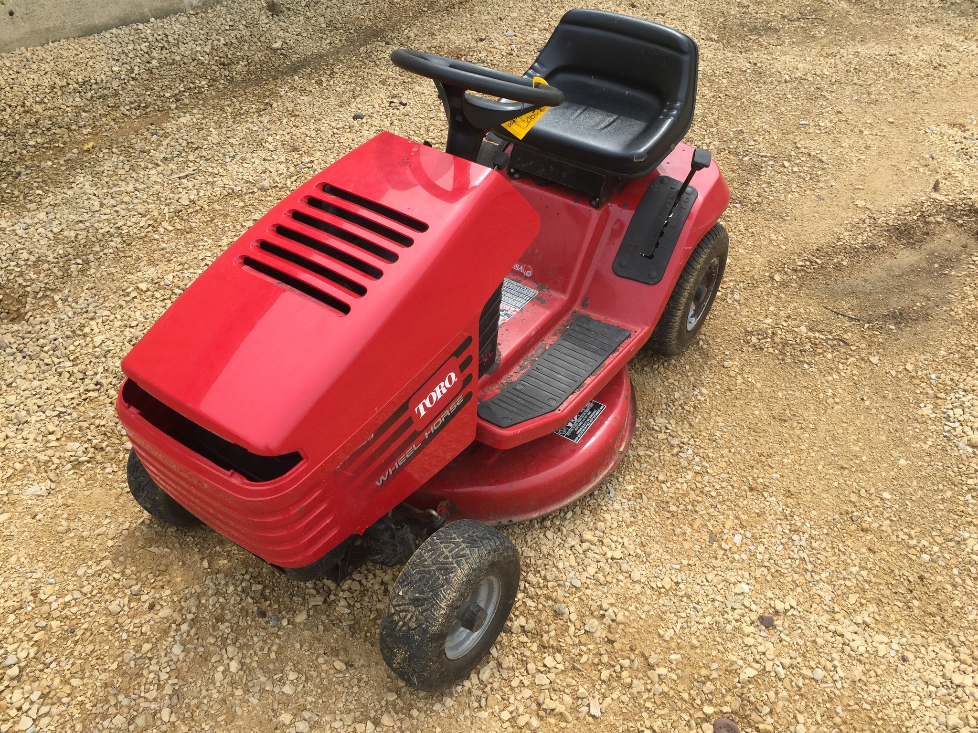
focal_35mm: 29
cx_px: 489
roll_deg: +0.3
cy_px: 366
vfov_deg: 48.2
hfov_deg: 61.7
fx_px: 819
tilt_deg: -38.4
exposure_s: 1/694
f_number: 2.2
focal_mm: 4.15
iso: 32
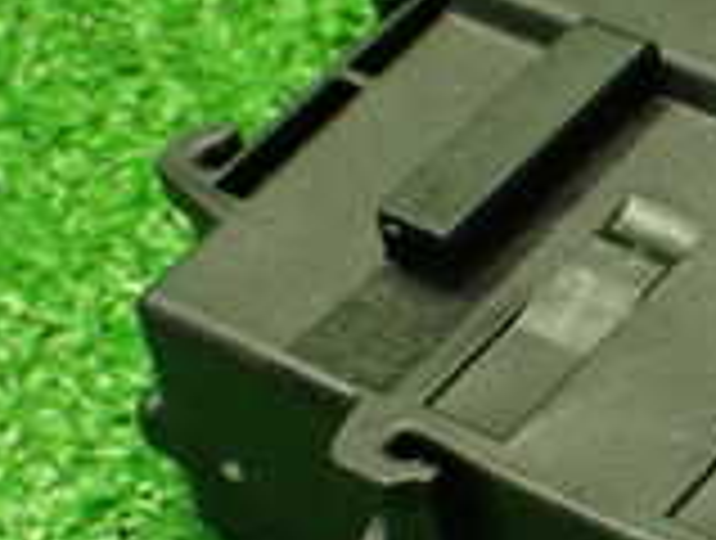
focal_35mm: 143
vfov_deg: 10.4
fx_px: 2965
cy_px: 378
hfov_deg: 13.5
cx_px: 797
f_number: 2.7
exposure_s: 1/80
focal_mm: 6.83
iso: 800
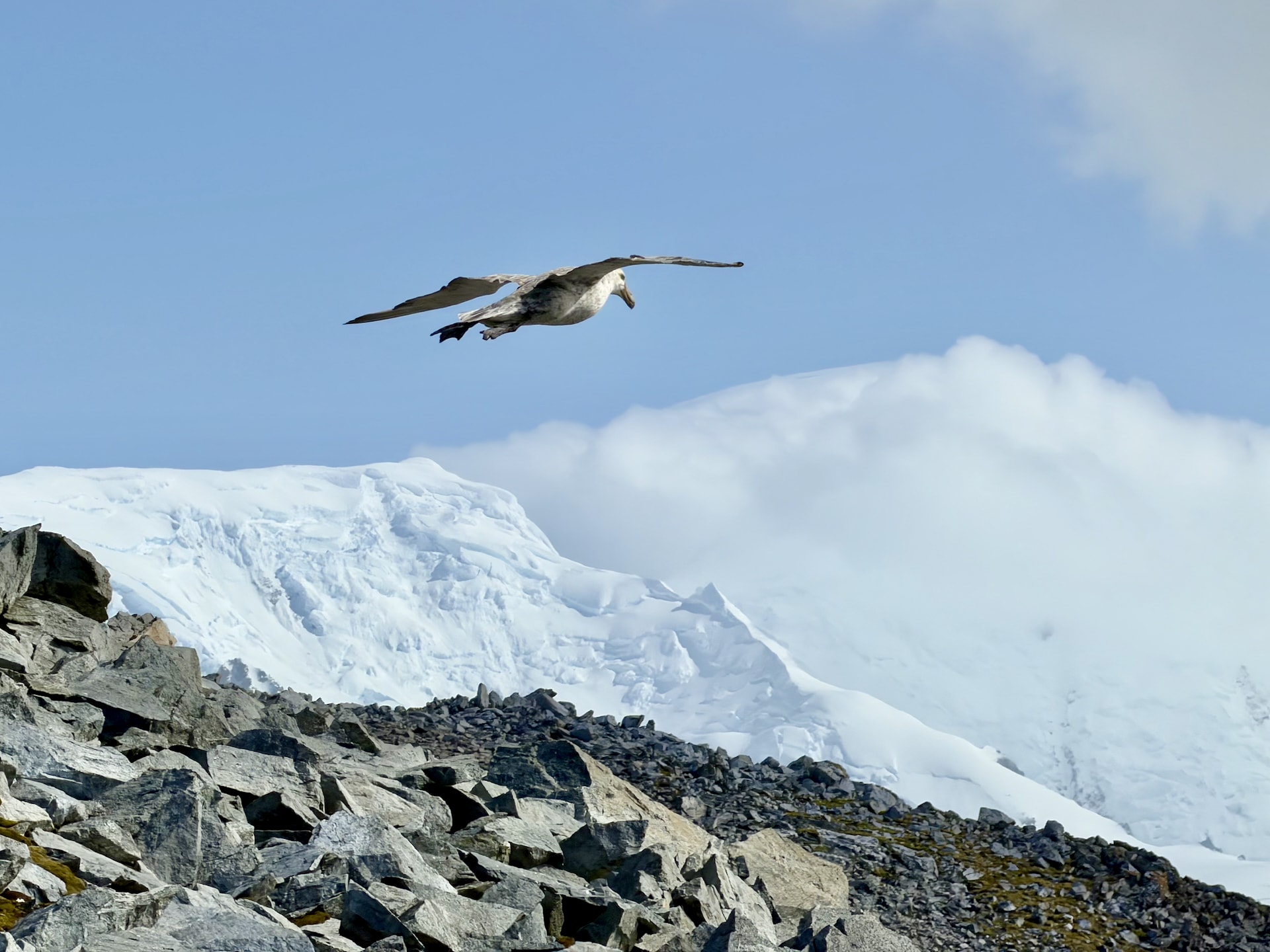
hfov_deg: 9.9
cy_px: 476
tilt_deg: +6.0
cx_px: 635
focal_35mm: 200
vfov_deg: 7.4
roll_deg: +0.6
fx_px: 7338
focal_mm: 16.89
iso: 16
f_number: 2.8
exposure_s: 1/1093
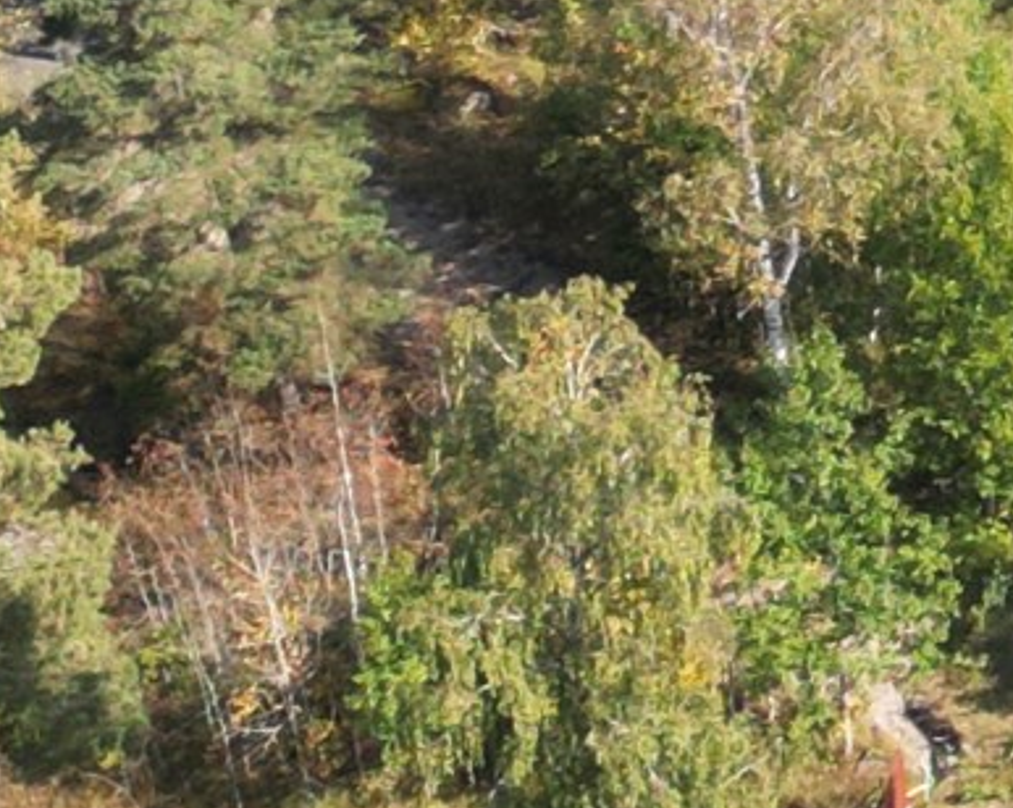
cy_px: -934
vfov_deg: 8.3
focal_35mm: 175
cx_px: 2742
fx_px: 5241
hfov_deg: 9.4
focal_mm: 6.72
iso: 200
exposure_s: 1/1600
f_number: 1.7
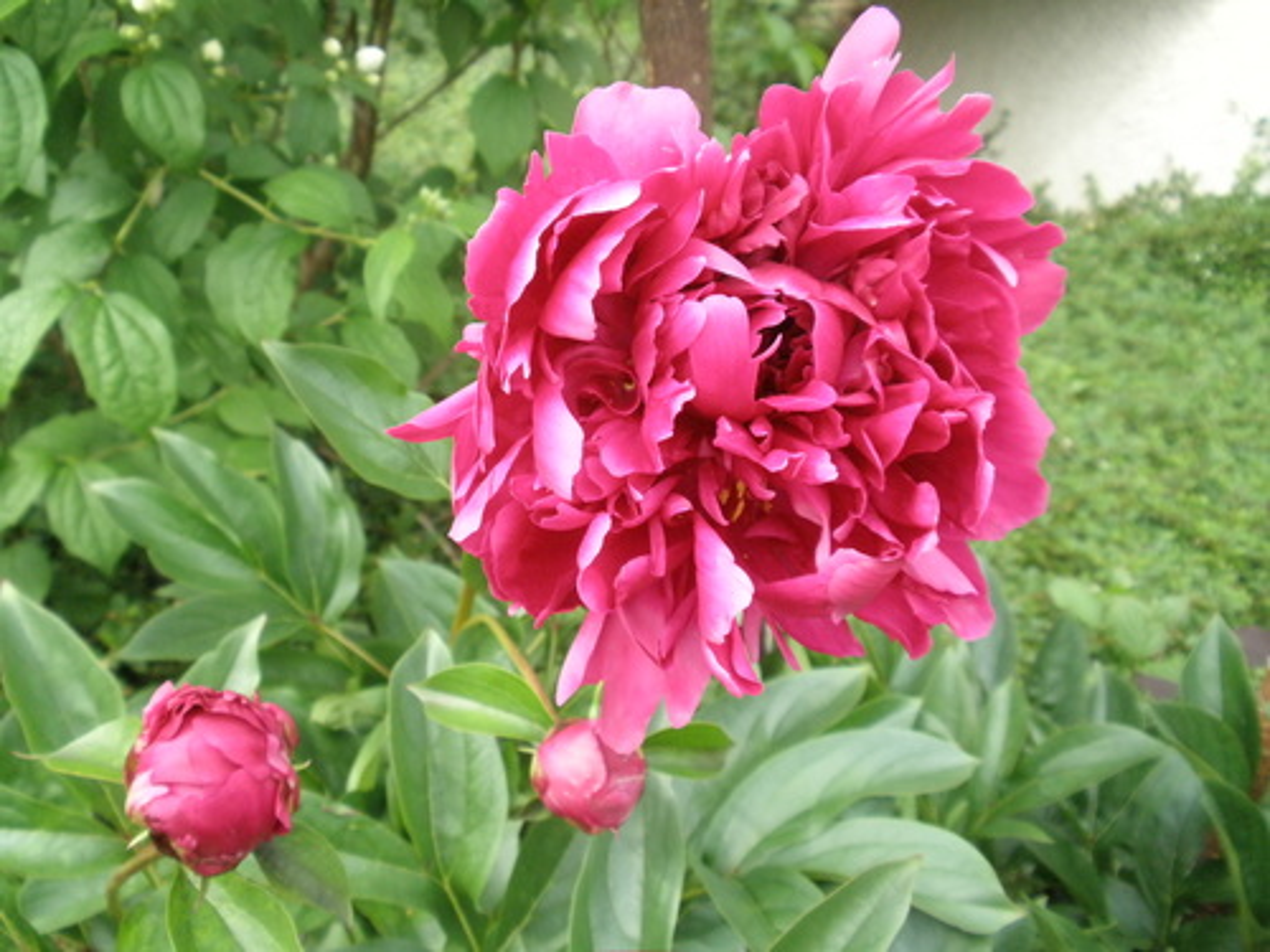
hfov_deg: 50.1
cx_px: 635
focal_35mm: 37
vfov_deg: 38.7
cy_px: 476
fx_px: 1357
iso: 160
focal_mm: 6.6
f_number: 3.5
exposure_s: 1/200
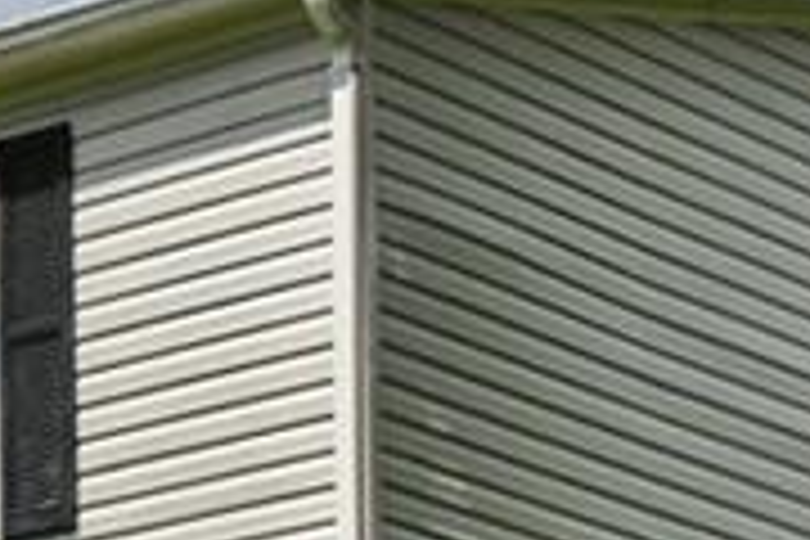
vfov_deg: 6.2
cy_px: 988
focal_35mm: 216
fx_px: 4860
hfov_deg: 9.0
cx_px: -783
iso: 1600
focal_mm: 38
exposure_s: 1/500
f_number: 11
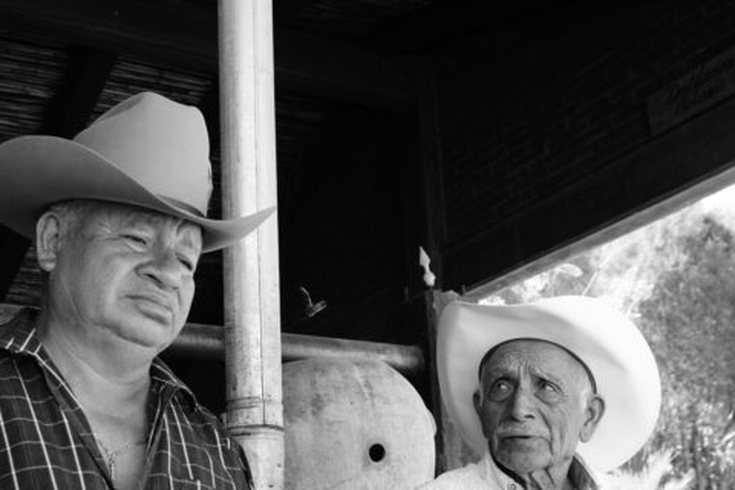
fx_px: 1123
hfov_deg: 36.1
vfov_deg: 24.4
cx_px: 289
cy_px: 359
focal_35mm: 55
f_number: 5
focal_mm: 22
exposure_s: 1/60
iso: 100
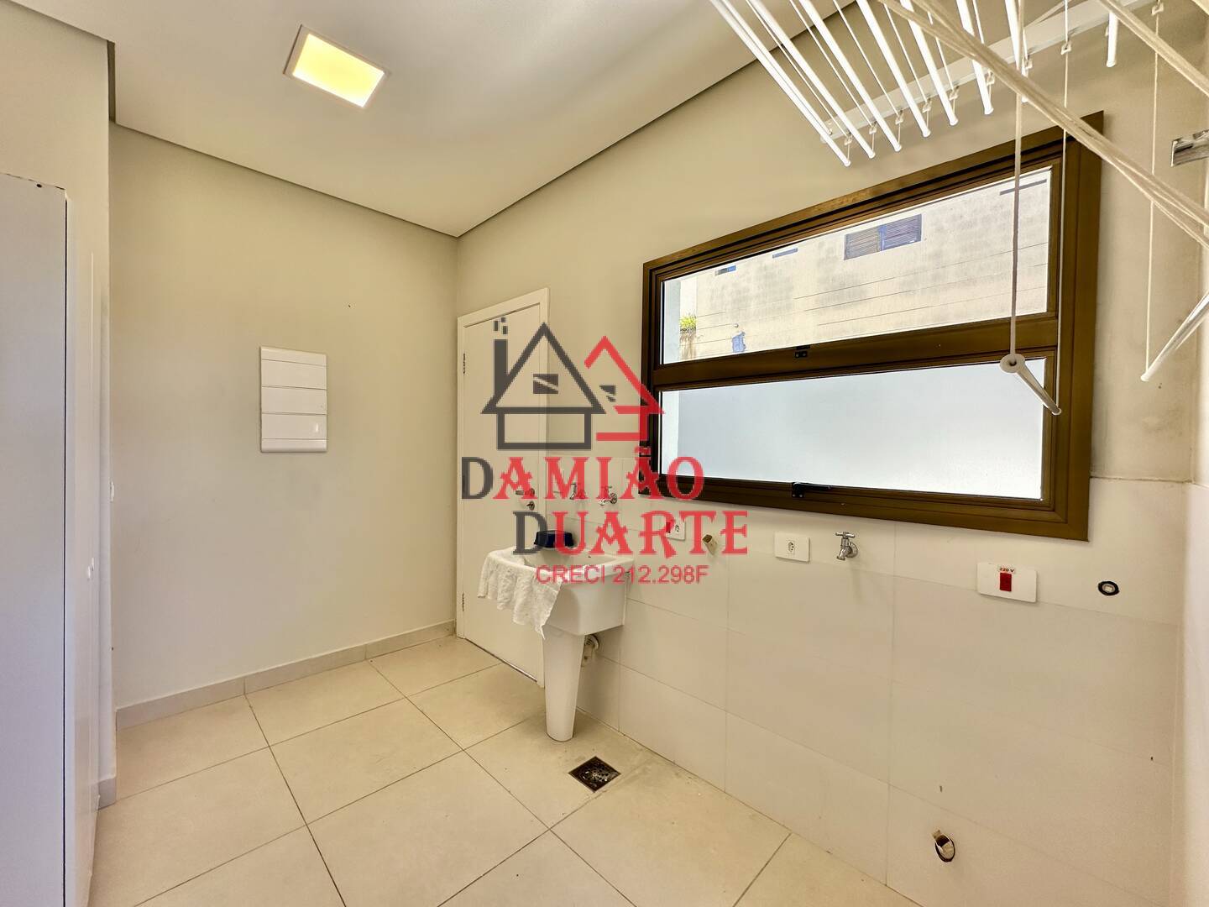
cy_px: 454
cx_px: 604
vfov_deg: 85.7
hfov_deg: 102.1
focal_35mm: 14
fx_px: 489
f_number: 2.2
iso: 40
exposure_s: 1/182
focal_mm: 2.22
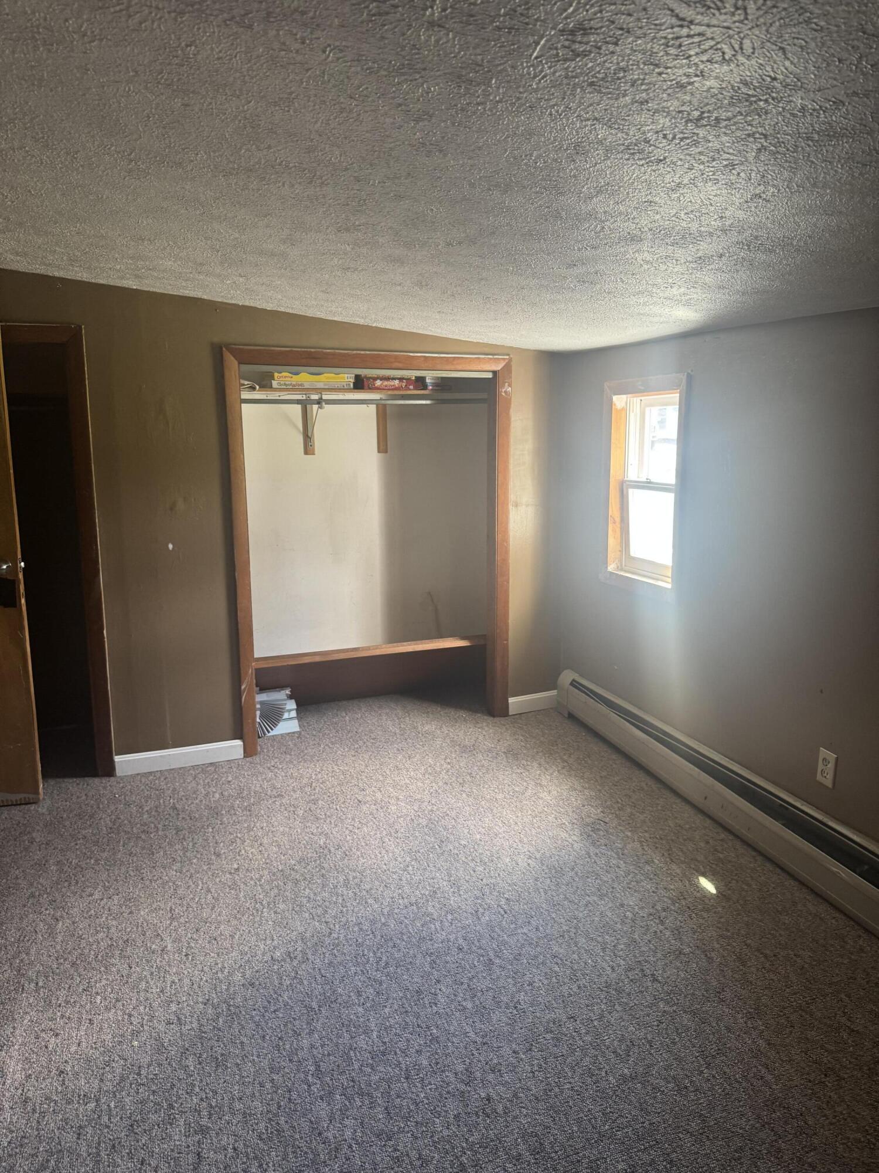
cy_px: 586
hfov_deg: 56.8
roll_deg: +0.4
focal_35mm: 24
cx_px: 440
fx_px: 813
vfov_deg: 71.6
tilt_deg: -8.2
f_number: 1.78
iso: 200
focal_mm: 6.76
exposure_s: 1/63
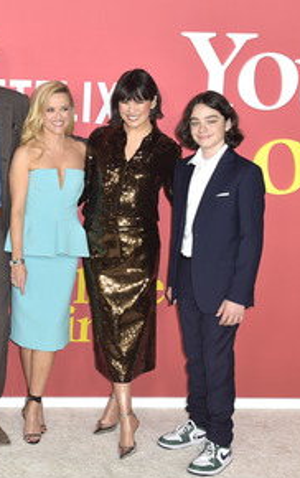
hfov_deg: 21.0
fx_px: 783
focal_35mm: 60
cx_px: 3
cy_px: 244
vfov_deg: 34.0
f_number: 6.3
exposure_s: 1/250
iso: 640
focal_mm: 38
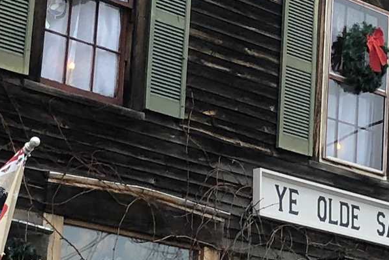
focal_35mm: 150
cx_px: 234
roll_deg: -4.1
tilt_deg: +14.7
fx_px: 1622
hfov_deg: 13.7
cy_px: 99
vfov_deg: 9.2
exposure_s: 1/30
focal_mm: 4
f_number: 1.8
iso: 25
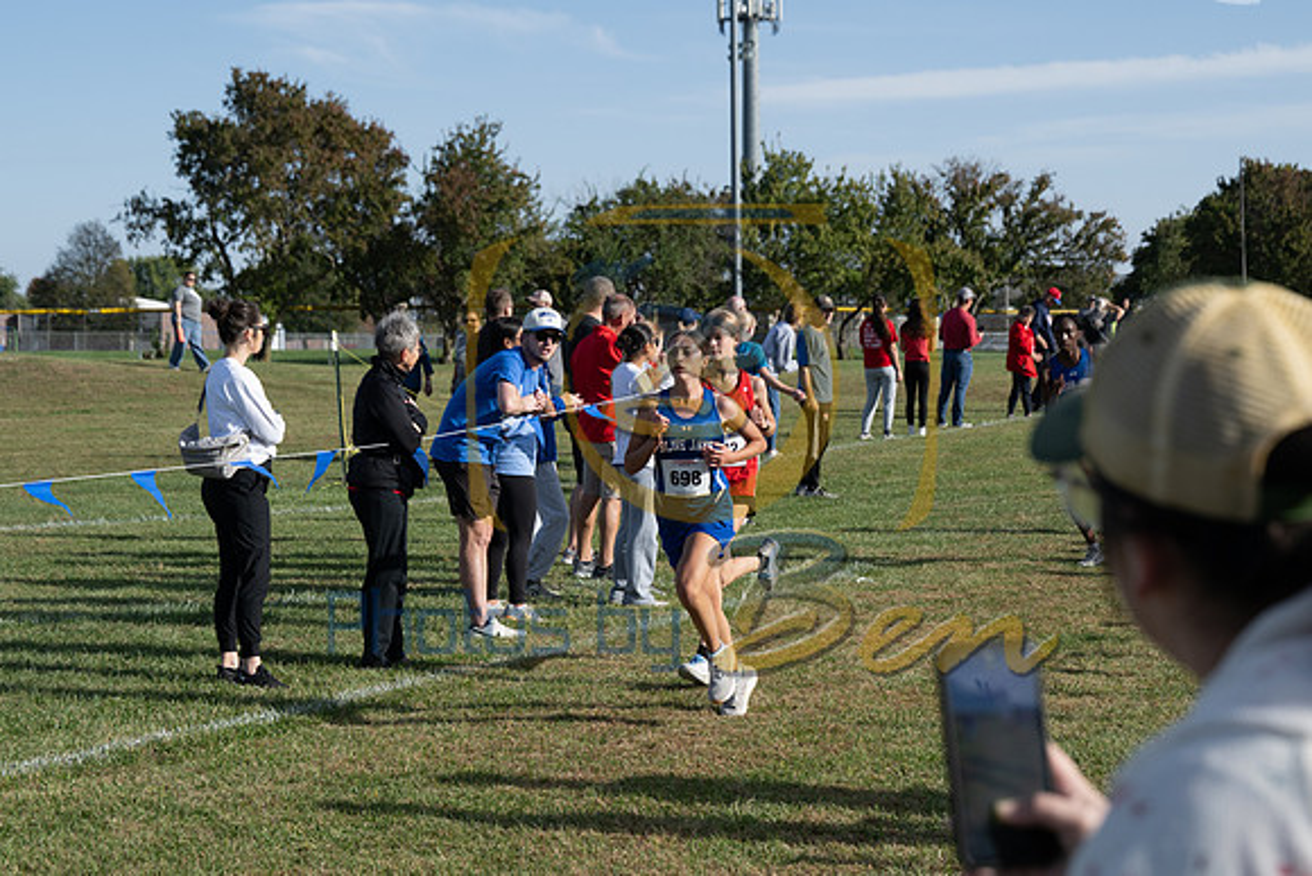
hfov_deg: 26.0
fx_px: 2843
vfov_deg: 17.5
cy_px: 438
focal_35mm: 78
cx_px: 656
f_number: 7.1
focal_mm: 78
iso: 320
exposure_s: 1/1000
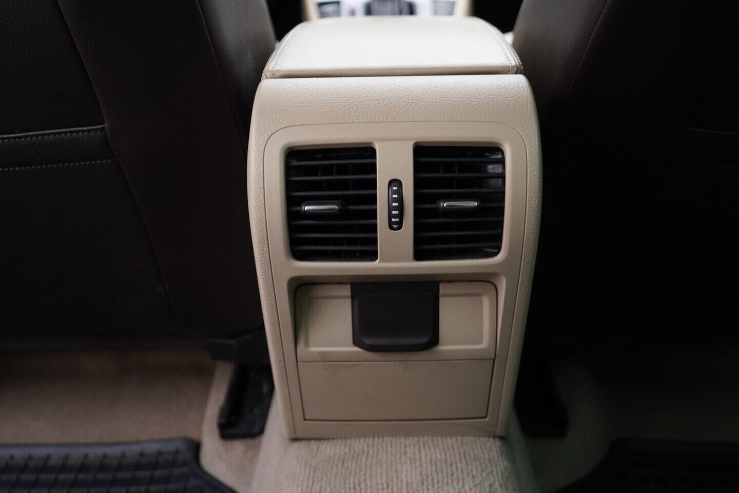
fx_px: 739
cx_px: 370
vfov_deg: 36.9
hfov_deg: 53.1
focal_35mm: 36
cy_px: 246
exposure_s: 1/40
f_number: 2.8
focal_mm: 24
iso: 400
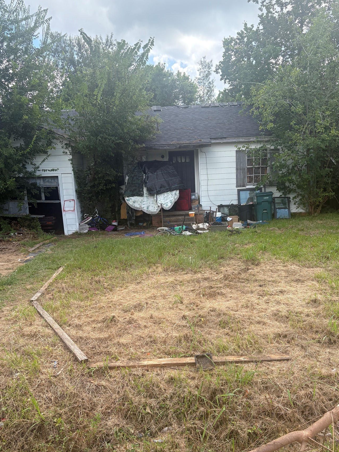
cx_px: 183
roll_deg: +0.6
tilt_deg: -11.2
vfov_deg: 58.1
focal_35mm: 31
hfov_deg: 45.4
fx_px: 405
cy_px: 262
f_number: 1.6
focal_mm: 5.96
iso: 64
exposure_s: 1/1064
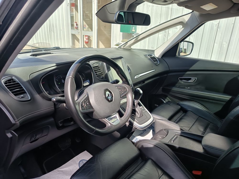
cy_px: 90
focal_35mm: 24
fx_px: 166
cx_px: 120
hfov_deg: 71.6
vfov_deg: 56.8
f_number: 1.7
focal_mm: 5.24
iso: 50
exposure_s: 1/117
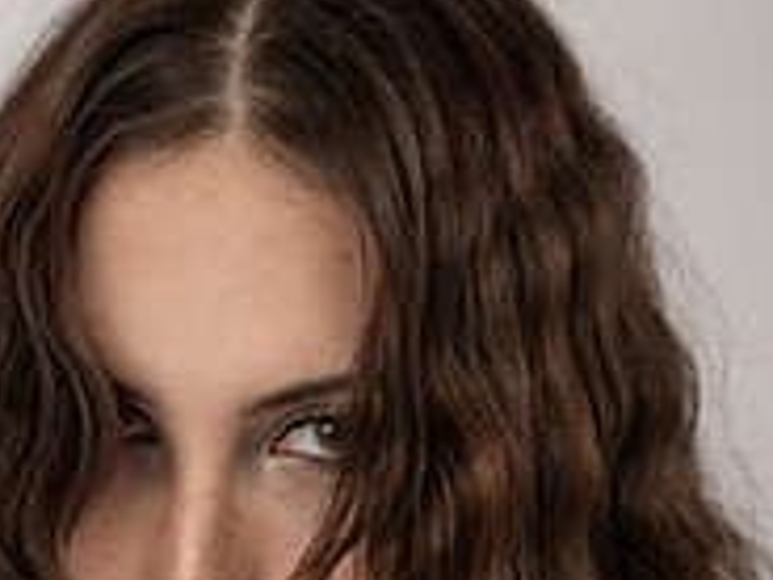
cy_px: 744
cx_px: 210
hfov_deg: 18.1
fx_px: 2412
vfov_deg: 13.2
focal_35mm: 108
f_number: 5
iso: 200
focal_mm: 46
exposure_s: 1/160
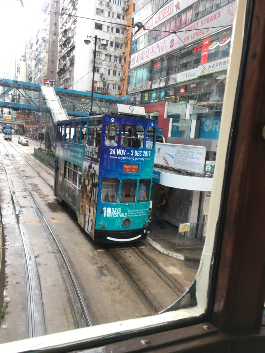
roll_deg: -7.3
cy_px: 176
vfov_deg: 61.7
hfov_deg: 48.2
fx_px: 296
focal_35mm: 29
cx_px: 132
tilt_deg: -8.3
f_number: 2.2
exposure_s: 1/85
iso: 25
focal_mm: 4.15
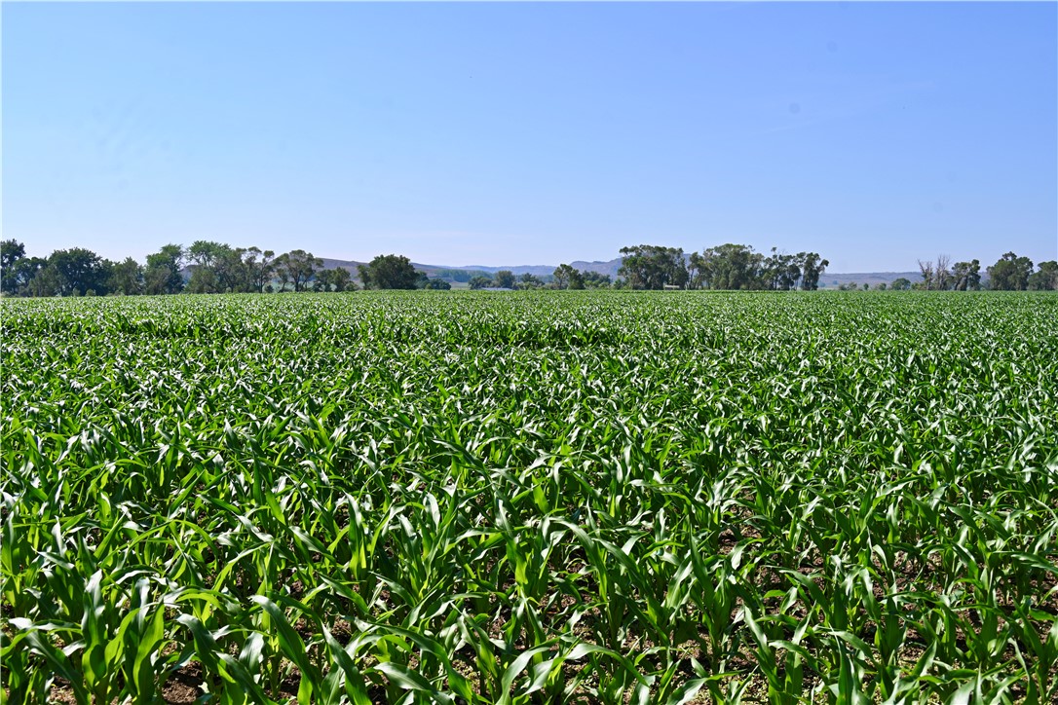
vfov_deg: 35.9
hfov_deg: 51.9
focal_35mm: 37
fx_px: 1087
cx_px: 529
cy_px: 352
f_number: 7.1
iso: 100
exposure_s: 1/400
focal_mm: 37
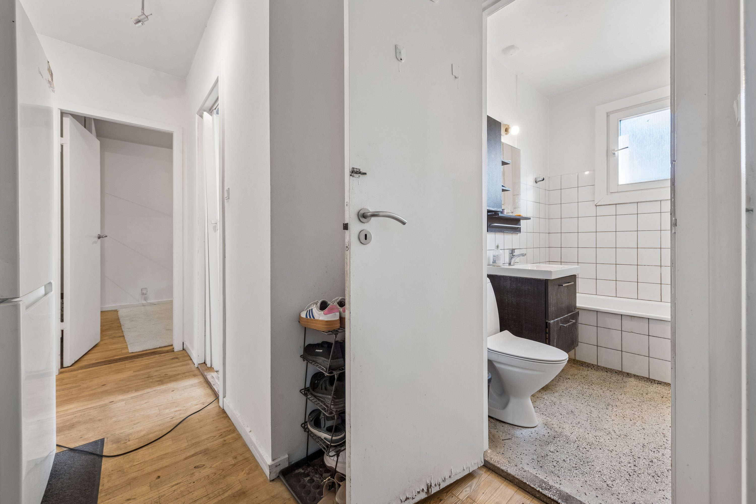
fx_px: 294
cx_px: 378
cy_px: 252
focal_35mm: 14
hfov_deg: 104.3
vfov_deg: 81.2
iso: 250
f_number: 10
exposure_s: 1/8
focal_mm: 14
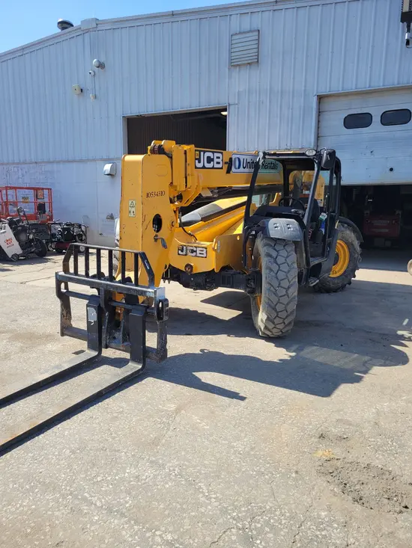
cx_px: 206
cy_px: 274
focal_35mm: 26
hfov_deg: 53.1
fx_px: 412
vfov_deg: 67.3
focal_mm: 5.4
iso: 40
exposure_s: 1/1628
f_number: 1.8
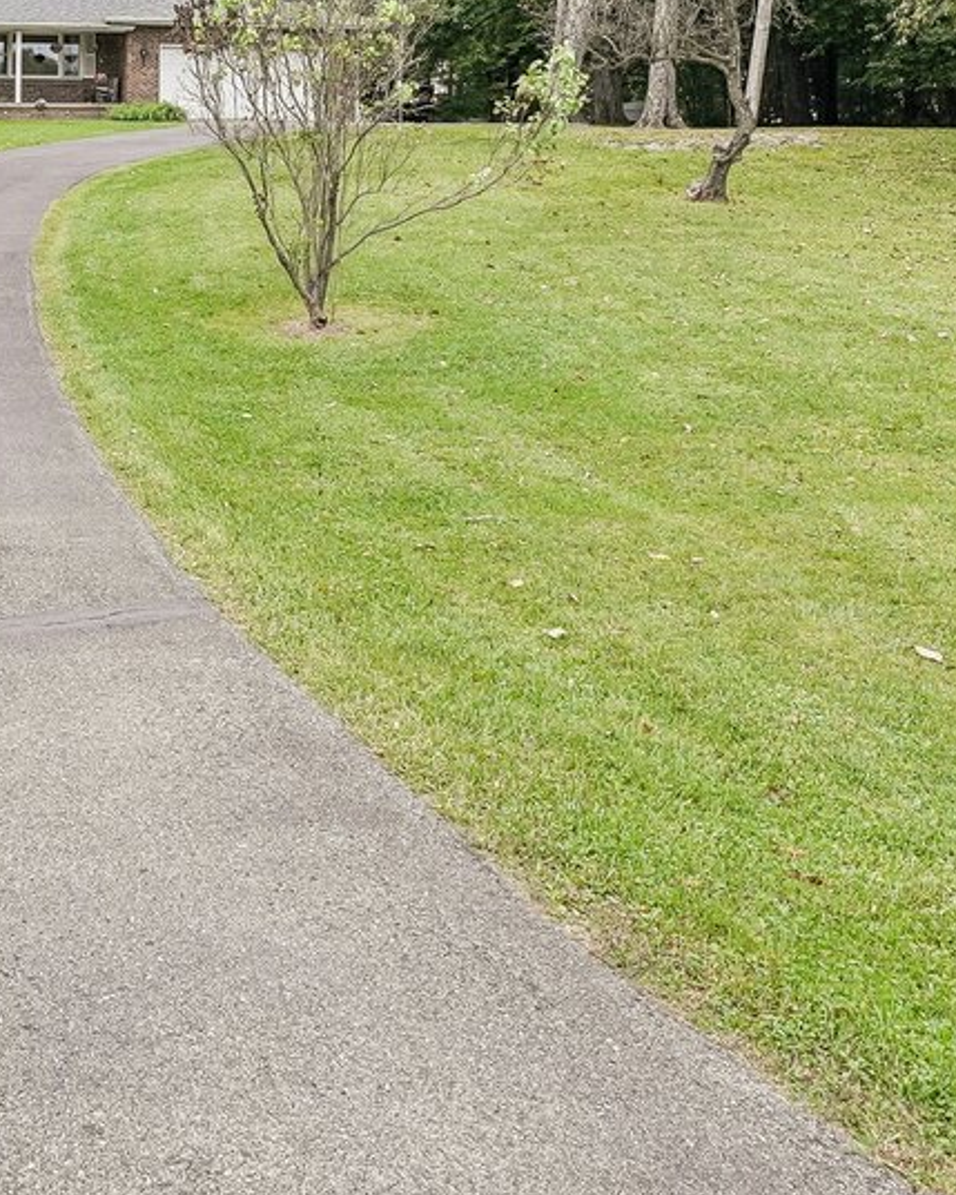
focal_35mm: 43
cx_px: 42
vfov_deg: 40.6
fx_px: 1520
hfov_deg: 32.6
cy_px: 188
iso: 125
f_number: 4
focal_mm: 12
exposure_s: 1/30
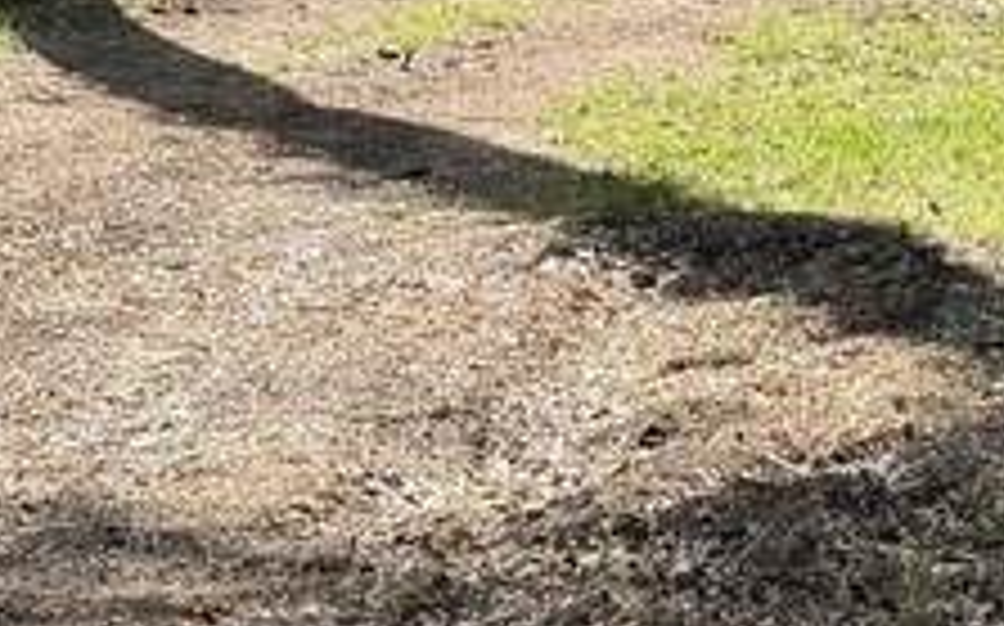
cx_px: 1189
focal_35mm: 146
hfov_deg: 13.9
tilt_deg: -1.5
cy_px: -252
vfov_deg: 8.8
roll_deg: -0.2
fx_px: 3992
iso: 80
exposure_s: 1/1156
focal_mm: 6.76
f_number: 1.78
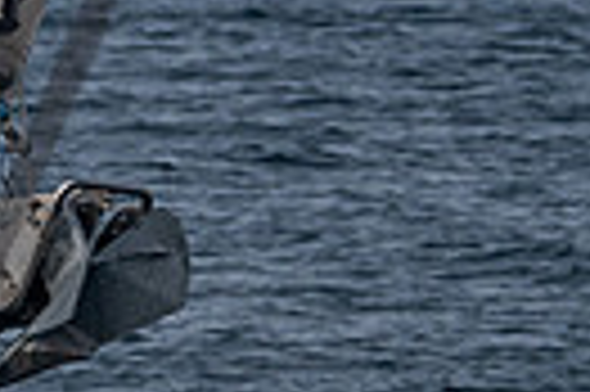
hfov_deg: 3.2
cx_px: -201
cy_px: -371
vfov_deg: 2.1
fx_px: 10541
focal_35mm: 644
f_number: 6.3
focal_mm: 120
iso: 400
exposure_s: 1/1000
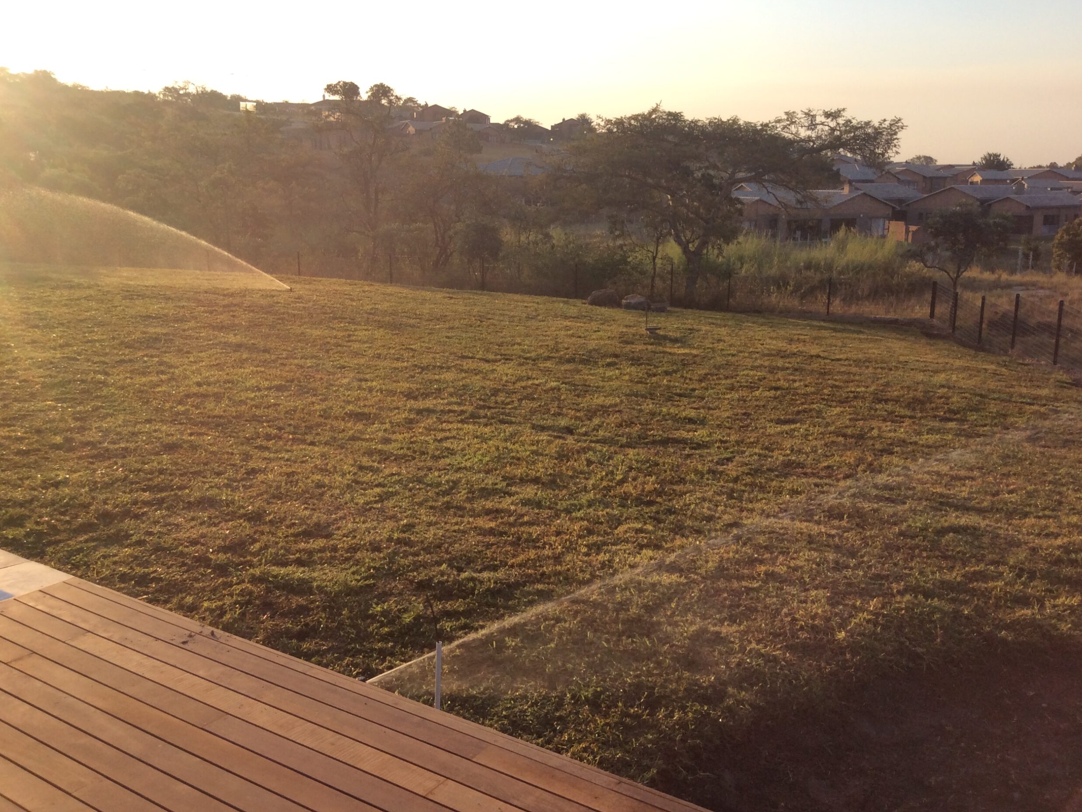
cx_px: 545
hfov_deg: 55.4
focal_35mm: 33
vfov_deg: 42.9
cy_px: 397
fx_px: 1031
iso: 32
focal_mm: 3.3
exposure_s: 1/596
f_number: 2.4
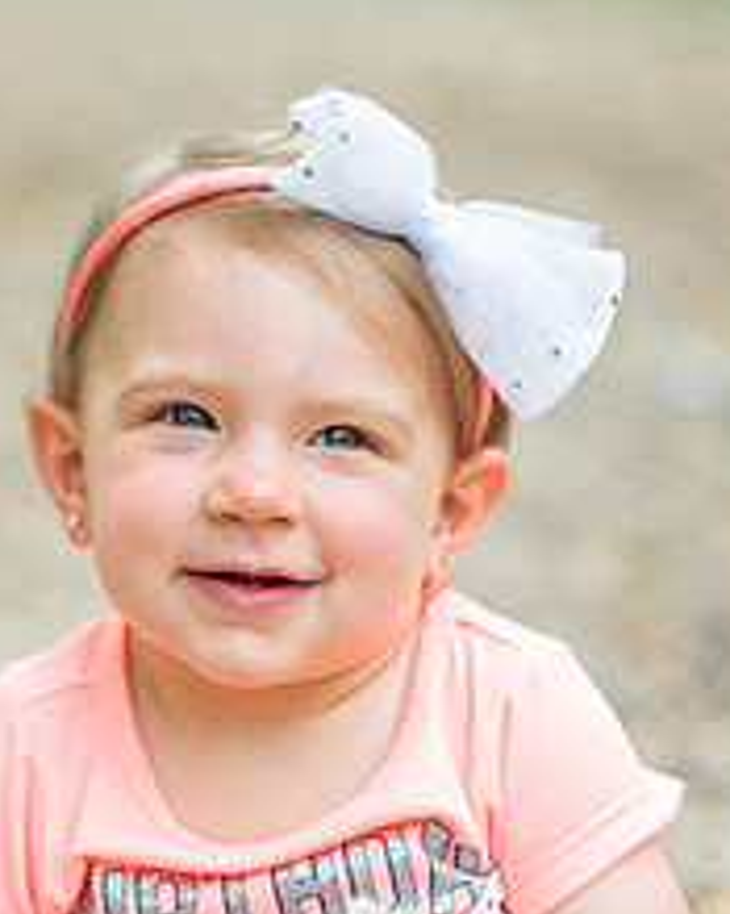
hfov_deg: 10.0
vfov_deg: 12.5
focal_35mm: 154
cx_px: 105
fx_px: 4162
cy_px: 471
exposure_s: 1/3200
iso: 250
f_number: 1.4
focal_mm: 50
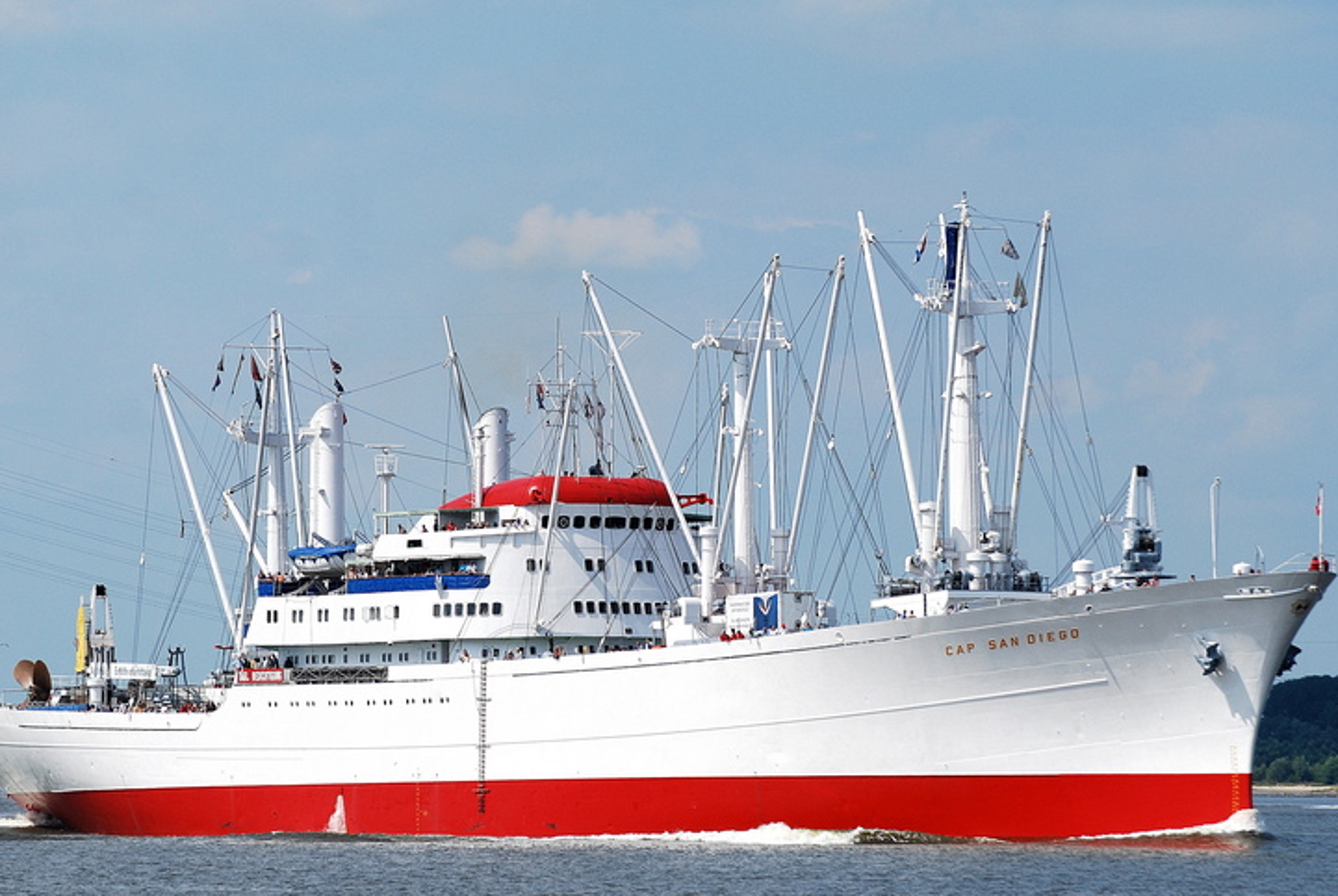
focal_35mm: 233
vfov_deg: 5.9
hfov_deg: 8.8
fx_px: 8672
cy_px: 438
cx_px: 637
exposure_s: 1/2000
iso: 180
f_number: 5.6
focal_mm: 140
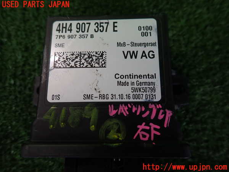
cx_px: 114
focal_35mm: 25
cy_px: 86
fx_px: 165
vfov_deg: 54.9
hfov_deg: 69.4
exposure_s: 1/60
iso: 160
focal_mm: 4.5
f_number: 2
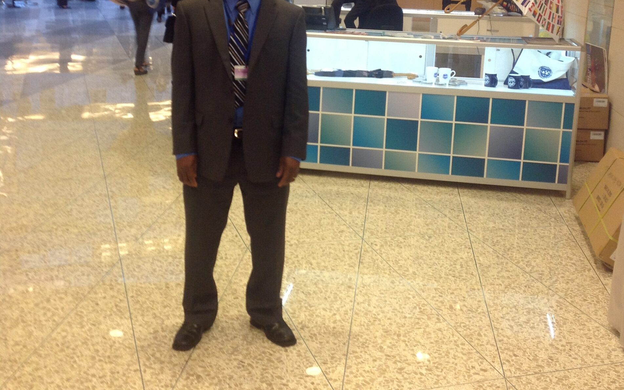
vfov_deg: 25.6
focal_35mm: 50
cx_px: 314
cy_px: 109
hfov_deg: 40.3
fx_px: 850
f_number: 2.4
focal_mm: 4.28
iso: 80
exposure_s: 1/15
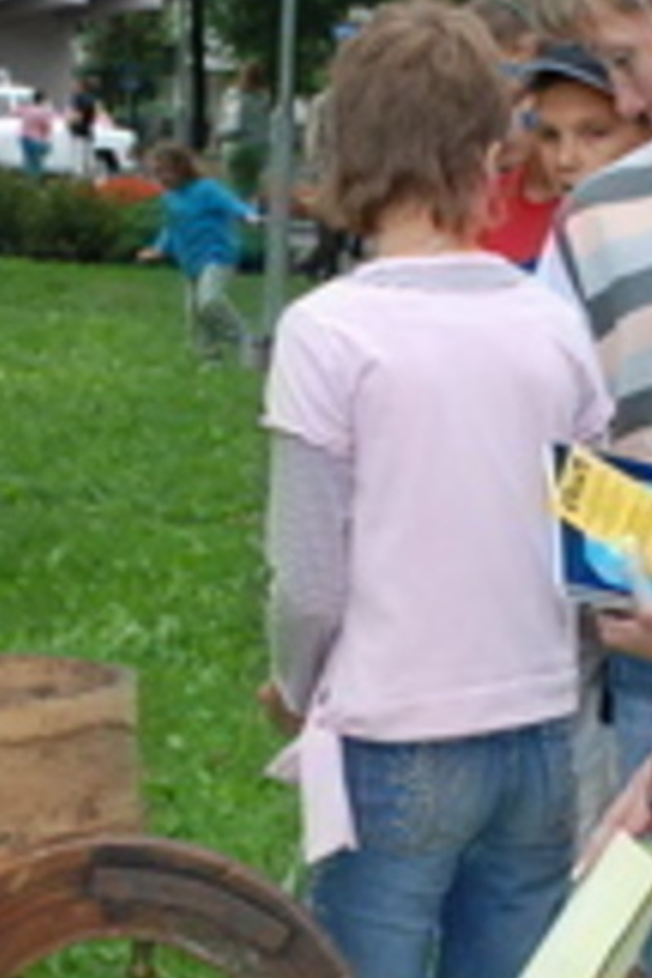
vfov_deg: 12.6
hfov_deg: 8.4
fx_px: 4416
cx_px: 331
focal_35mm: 163
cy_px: 678
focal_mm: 35
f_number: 6.7
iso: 500
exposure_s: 1/200
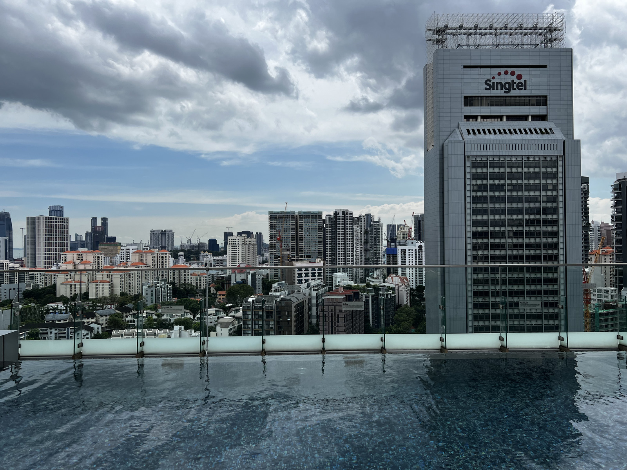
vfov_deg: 53.1
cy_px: 235
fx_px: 471
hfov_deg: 67.3
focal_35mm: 26
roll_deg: +0.6
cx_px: 314
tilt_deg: +0.8
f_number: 1.5
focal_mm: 5.7
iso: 50
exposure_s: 1/8000
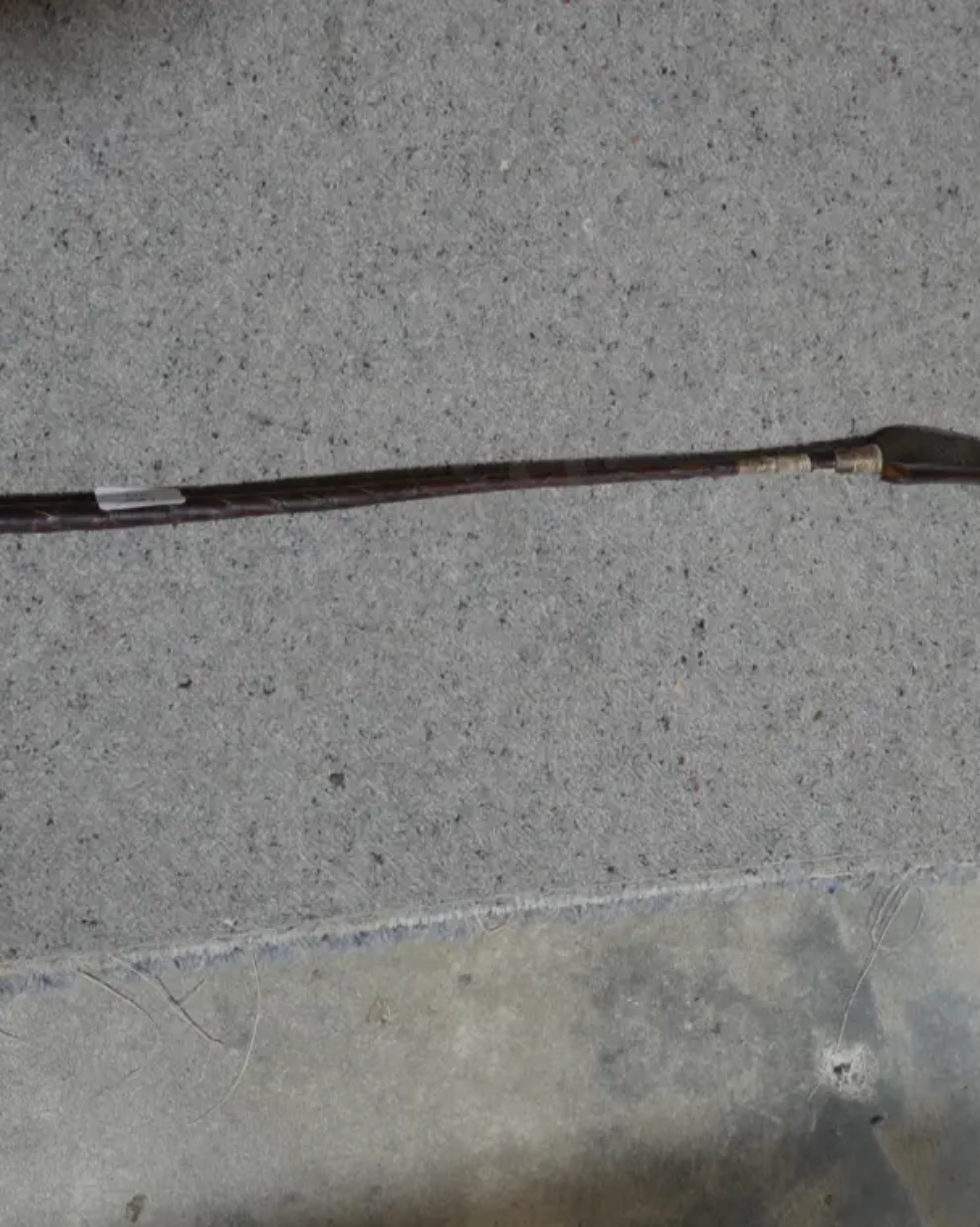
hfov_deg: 21.5
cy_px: 615
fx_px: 2576
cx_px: 355
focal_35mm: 71
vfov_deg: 26.8
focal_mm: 27
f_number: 5.3
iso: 500
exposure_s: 1/60
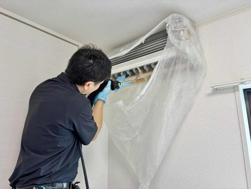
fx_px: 189
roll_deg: +1.7
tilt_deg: +12.9
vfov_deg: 53.1
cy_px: 94
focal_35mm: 26
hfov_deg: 67.3
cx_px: 126
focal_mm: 5.96
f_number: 1.6
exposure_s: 1/50
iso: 125
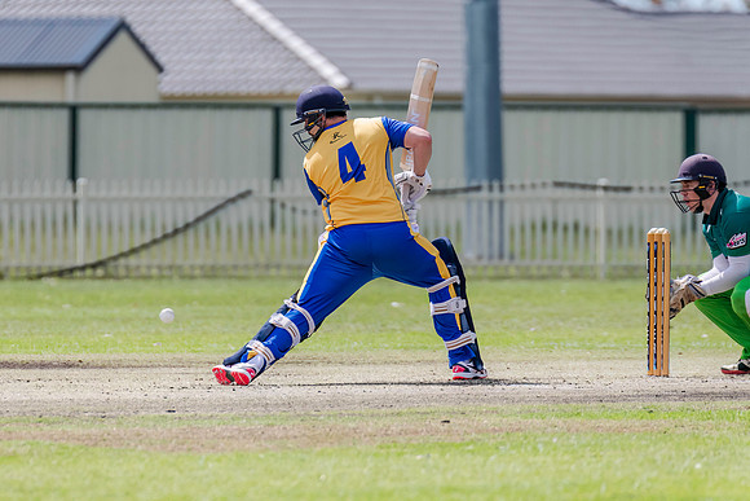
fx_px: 13654
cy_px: 233
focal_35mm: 655
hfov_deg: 3.1
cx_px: 303
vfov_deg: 2.1
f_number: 6.3
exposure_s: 1/2500
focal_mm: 550
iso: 800
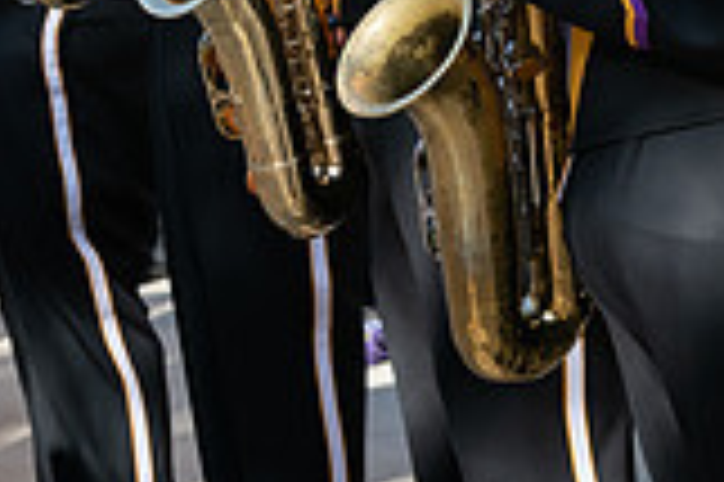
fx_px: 3616
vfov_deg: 7.5
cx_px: 652
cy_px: -241
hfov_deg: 11.4
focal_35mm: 180
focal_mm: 50
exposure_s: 1/640
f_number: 5.6
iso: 400
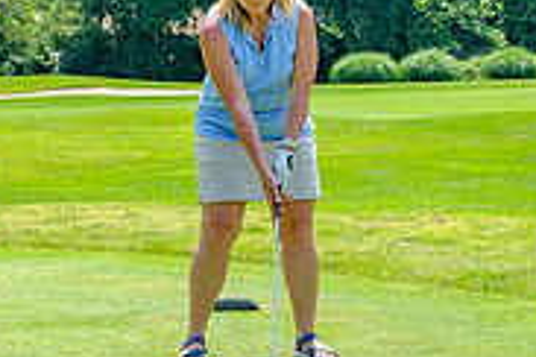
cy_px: 138
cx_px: 310
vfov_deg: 9.5
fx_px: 2159
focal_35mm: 145
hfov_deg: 14.1
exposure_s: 1/250
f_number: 6.4
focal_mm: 39
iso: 200
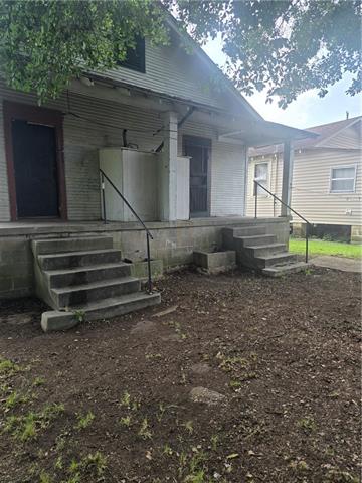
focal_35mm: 23
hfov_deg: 58.9
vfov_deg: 73.9
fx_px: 321
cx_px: 181
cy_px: 242
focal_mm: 6.3
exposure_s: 1/180
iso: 16
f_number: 1.7
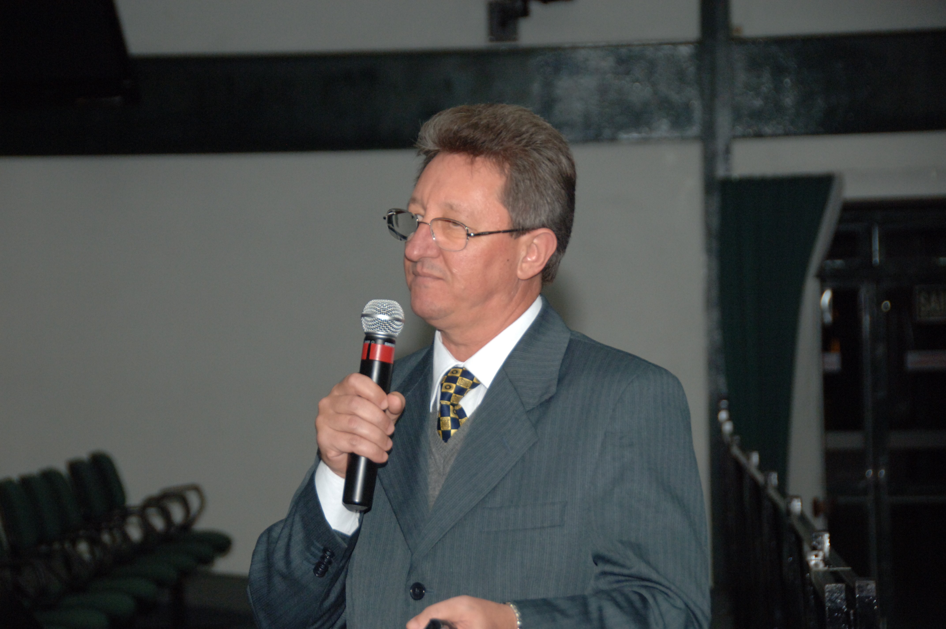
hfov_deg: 15.2
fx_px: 3543
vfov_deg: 10.1
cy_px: 314
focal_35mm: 135
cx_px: 473
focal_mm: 90
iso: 800
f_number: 5.3
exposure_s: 1/250
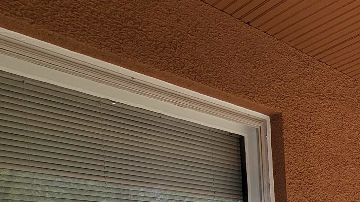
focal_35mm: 40
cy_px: 295
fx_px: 382
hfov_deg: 37.6
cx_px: 436
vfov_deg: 24.0
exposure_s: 1/814
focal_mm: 2.2
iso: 50
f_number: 2.2
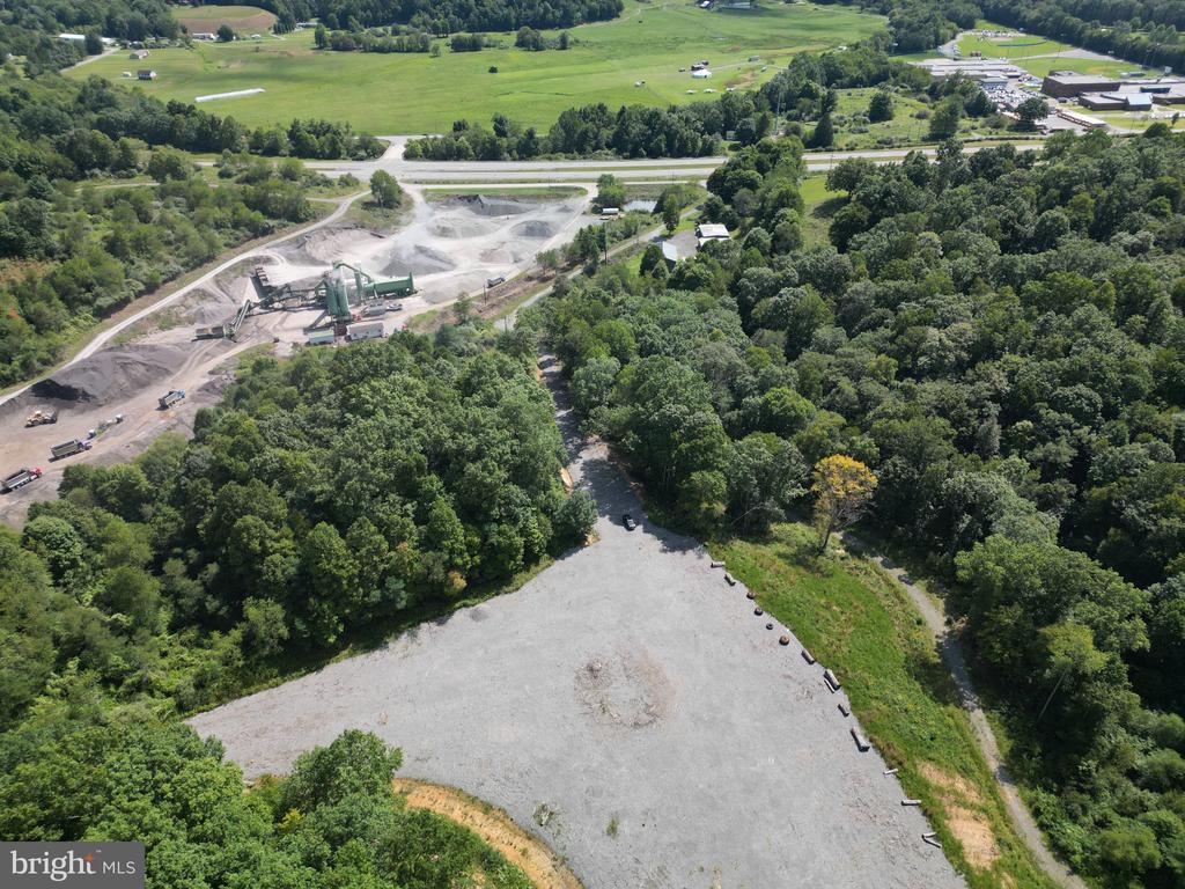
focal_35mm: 24
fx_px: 822
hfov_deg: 71.6
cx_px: 592
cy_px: 444
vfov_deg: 56.8
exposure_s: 1/800
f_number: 1.7
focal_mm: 6.72
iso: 120
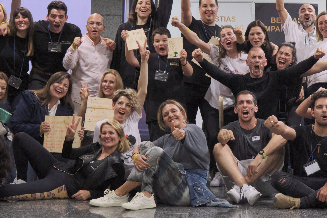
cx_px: 250
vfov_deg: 14.8
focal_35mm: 92
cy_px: 60
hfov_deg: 21.9
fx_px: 836
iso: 2500
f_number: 4
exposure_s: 1/50
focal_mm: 25.4
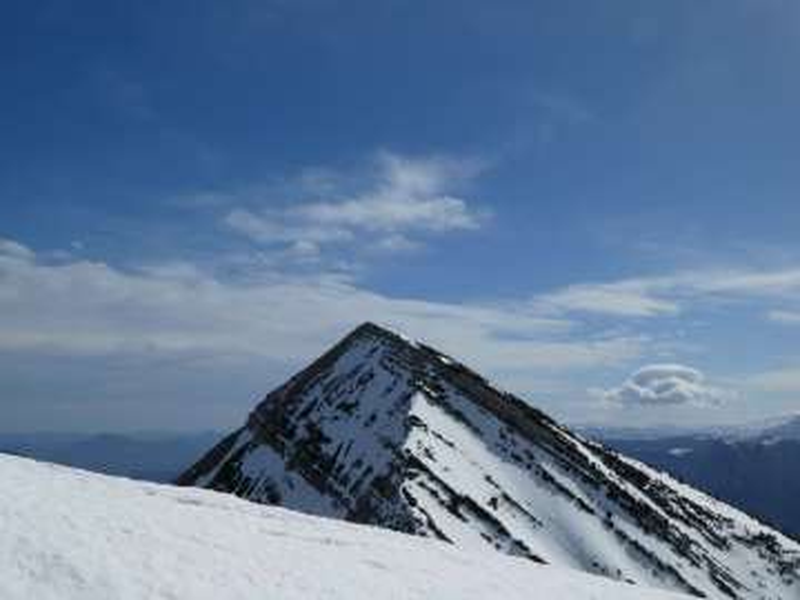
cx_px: 400
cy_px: 300
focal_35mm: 37
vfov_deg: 38.7
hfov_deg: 50.1
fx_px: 855
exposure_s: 1/800
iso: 80
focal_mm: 6.7
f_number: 6.3
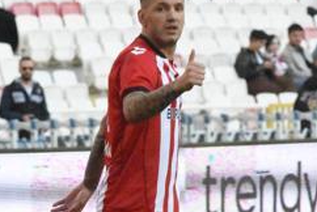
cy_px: 124
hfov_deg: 2.7
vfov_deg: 1.8
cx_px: 188
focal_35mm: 761
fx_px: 6709
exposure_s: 1/8000
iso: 25600
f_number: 7.1
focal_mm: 200
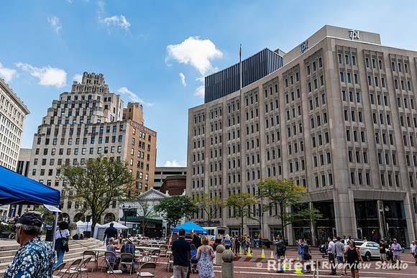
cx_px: 210
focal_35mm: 26
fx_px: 306
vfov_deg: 48.9
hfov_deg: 68.6
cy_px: 153
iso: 72
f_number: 8
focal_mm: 24
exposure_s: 1/160
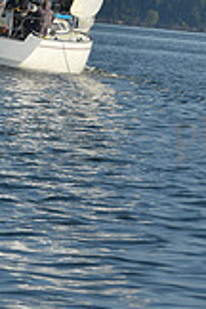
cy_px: -153
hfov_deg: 2.9
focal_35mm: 482
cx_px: 73
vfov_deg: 4.3
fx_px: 4137
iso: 320
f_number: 11
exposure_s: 1/800
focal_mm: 135
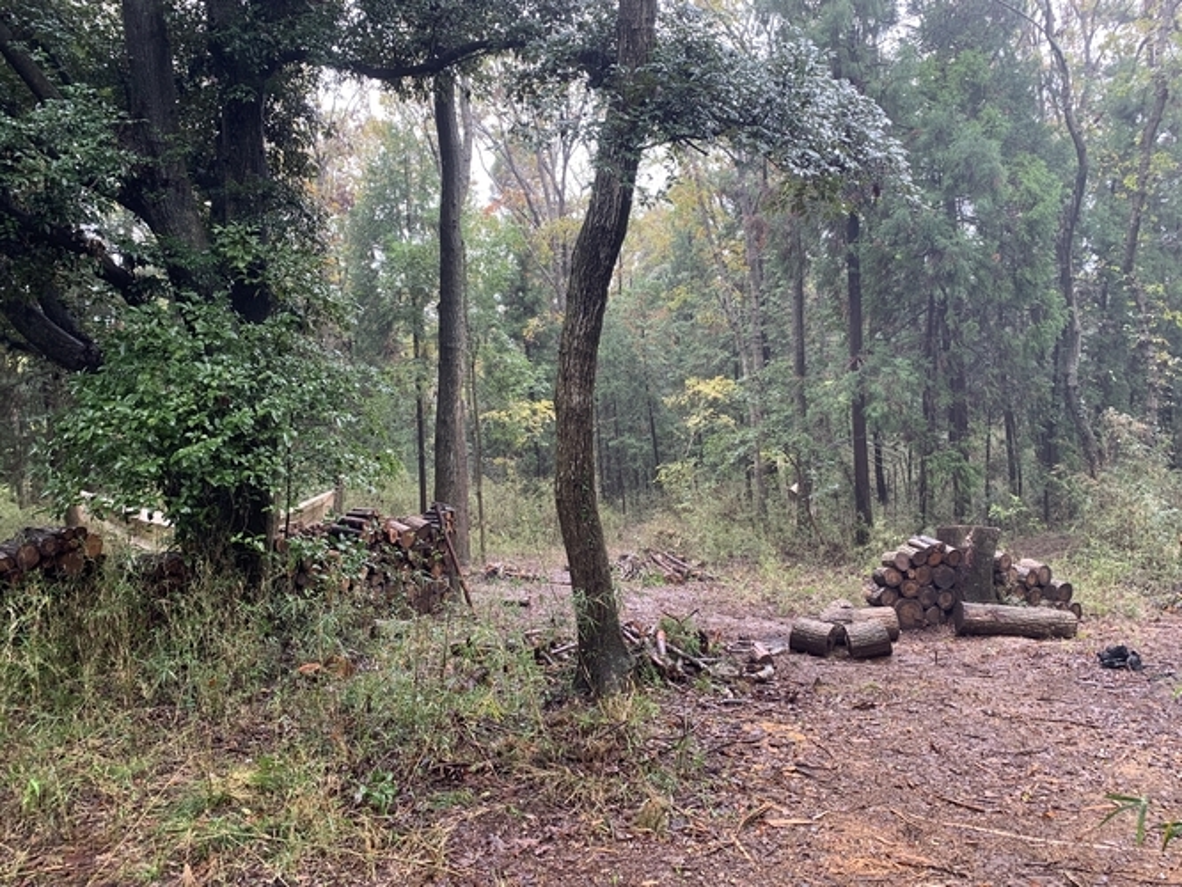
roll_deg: +2.1
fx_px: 888
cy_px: 444
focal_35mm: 26
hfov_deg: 67.3
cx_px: 591
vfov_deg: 53.1
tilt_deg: -0.4
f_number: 1.8
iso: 100
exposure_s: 1/97
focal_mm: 4.25
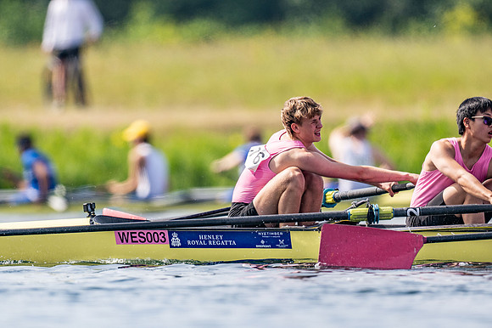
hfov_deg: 2.3
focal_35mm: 900
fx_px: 12293
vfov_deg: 1.5
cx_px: 246
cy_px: 164
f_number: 4
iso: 200
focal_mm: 600
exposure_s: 1/2500
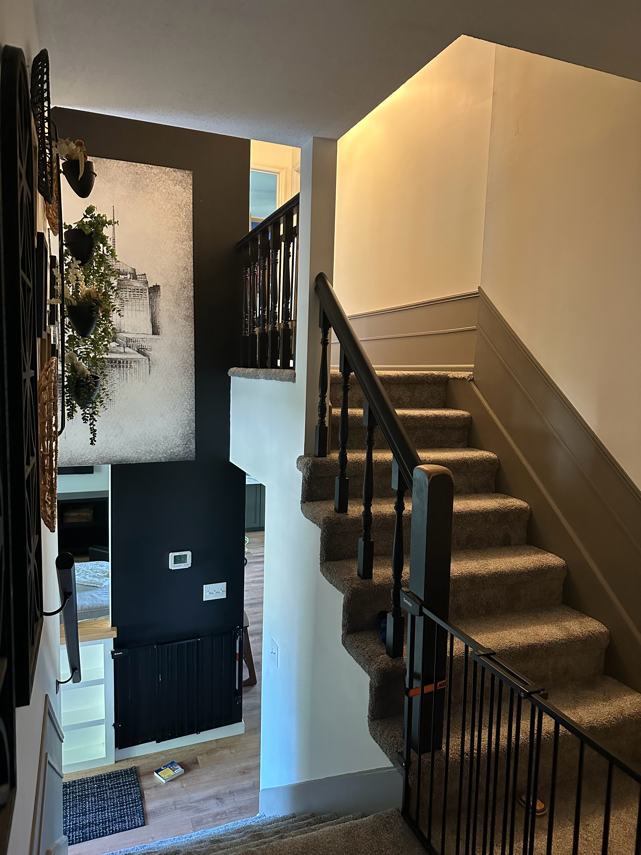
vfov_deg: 71.6
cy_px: 428
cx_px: 320
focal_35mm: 24
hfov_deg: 56.8
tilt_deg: -5.3
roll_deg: -1.6
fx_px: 593
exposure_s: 1/60
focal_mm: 6.86
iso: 800
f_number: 1.78
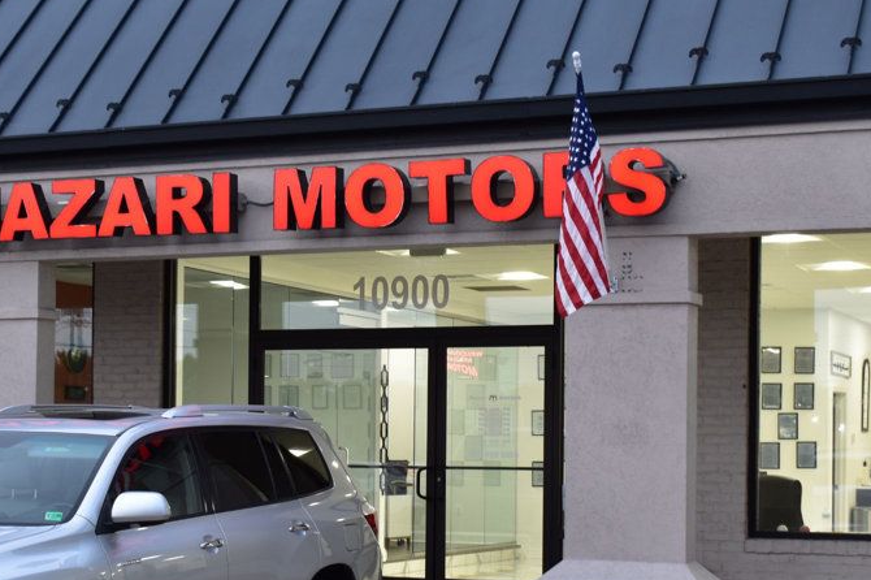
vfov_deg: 17.4
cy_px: 433
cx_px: 312
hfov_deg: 25.9
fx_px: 1886
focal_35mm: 78
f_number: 6.3
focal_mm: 34
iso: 400
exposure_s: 1/20
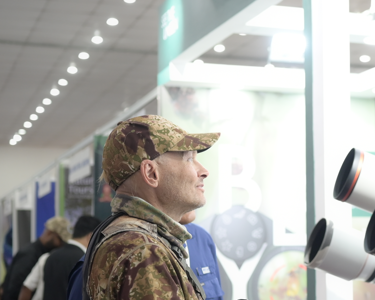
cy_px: 207
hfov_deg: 19.9
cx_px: 378
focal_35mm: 93
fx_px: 1032
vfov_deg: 16.5
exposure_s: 1/125
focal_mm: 35
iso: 640
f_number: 2.5
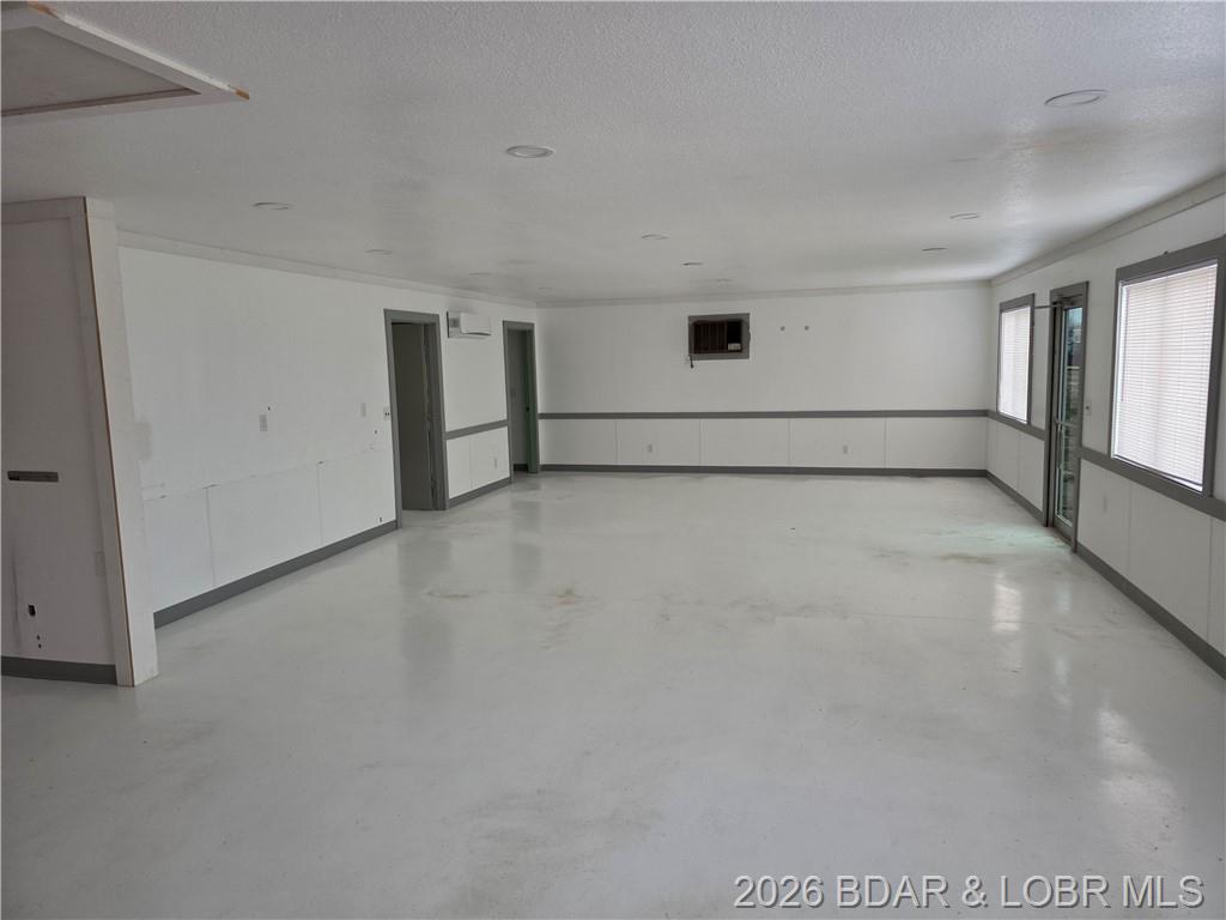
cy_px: 460
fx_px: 815
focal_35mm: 23
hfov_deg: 73.9
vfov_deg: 58.9
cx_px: 613
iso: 160
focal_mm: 6.3
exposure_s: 1/180
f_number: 1.7
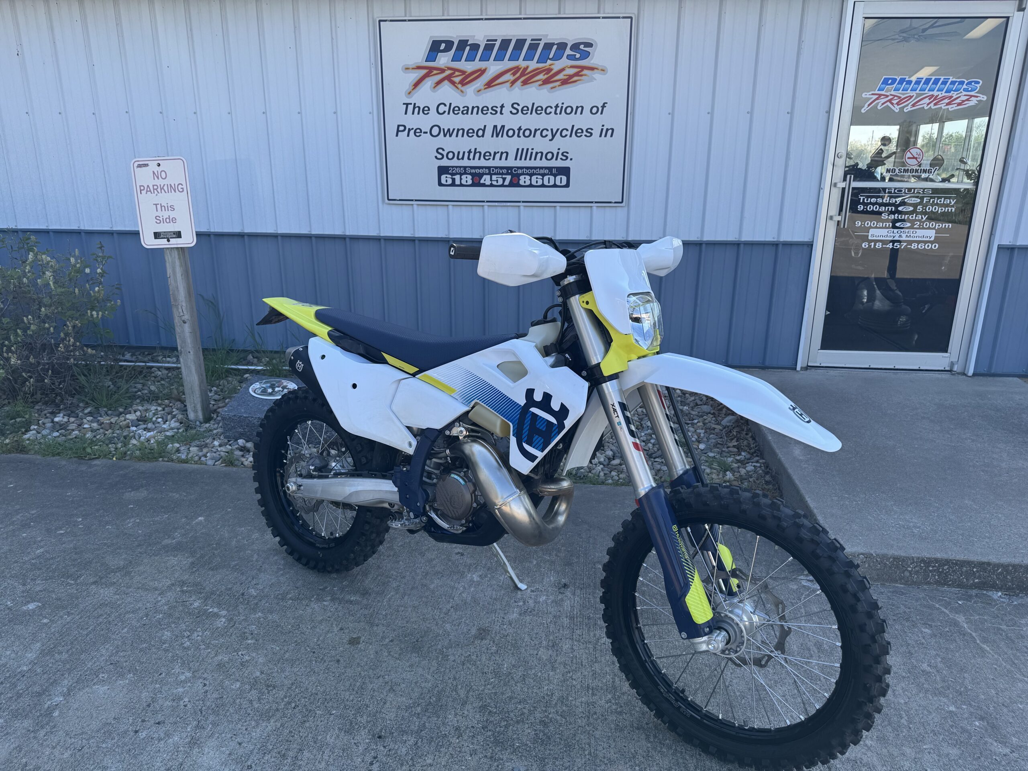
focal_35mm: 24
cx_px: 514
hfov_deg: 71.6
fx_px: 713
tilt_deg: -17.1
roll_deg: -0.4
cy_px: 386
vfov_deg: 56.8
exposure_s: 1/1395
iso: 80
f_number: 1.78
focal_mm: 6.76
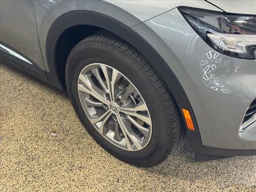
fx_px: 355
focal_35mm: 48
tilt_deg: -36.8
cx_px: 128
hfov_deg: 39.7
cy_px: 96
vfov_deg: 30.3
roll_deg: +1.3
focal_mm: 6.76
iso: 250
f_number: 1.78
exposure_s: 1/60
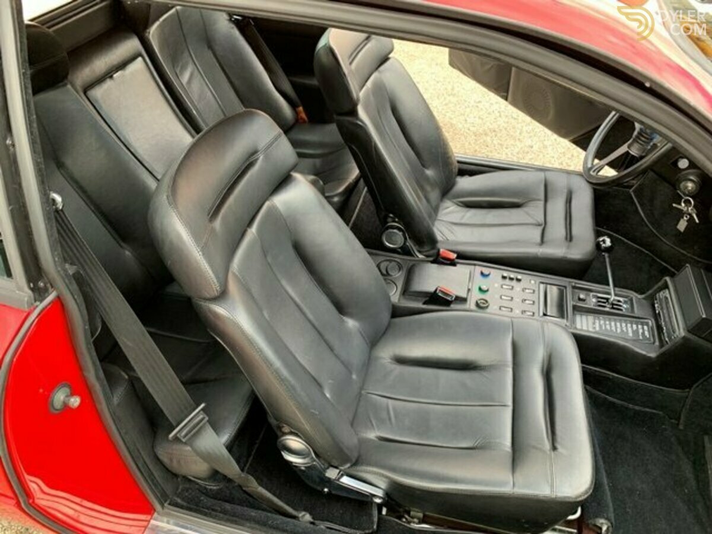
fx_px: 535
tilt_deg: -40.2
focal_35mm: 26
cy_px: 267
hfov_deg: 67.3
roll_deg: -4.5
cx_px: 356
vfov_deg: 53.1
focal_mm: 4.25
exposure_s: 1/60
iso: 100
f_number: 1.8
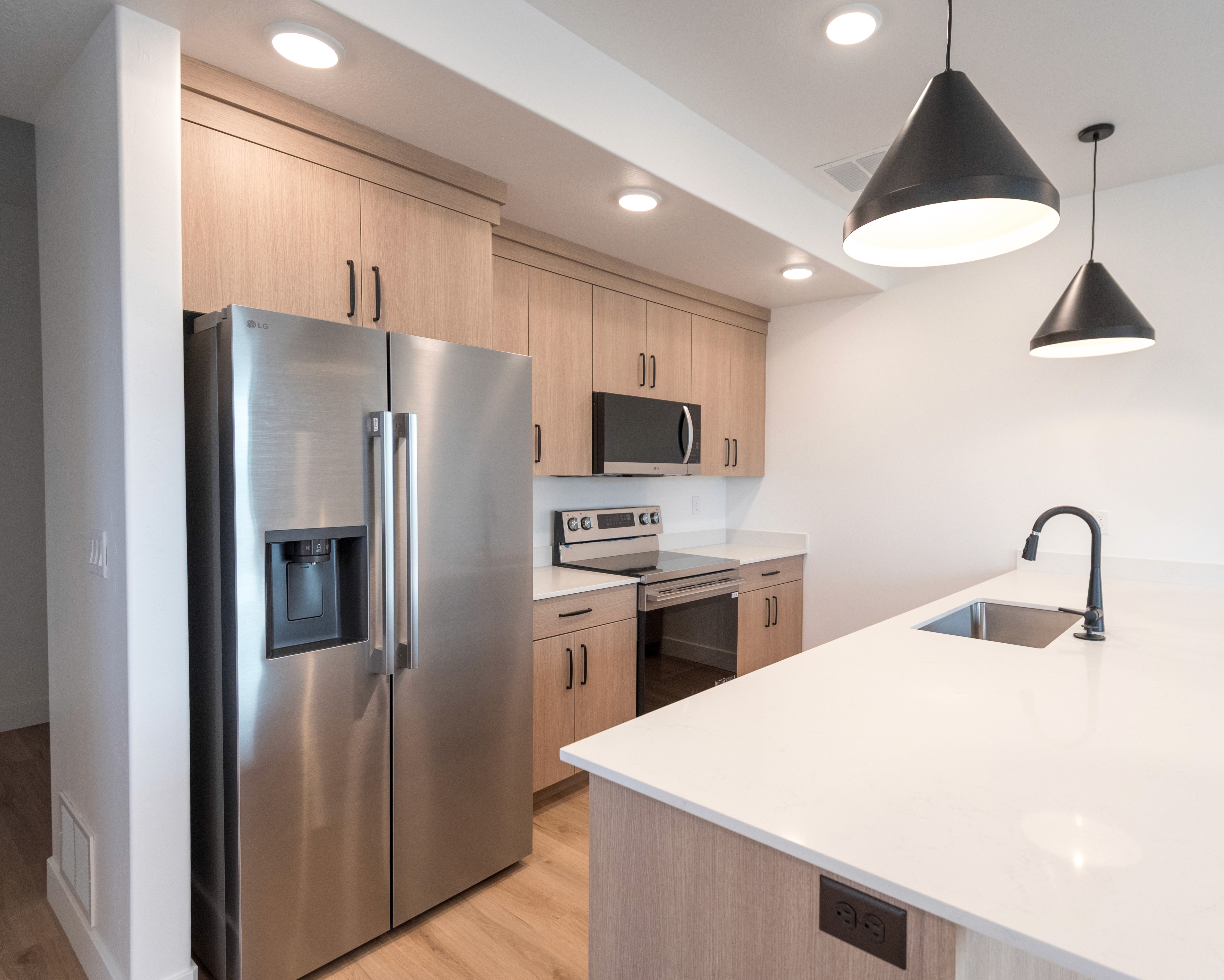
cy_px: 500
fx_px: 688
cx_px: 680
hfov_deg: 83.0
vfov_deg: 70.8
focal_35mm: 19
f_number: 4
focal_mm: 16
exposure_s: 1/200
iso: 800
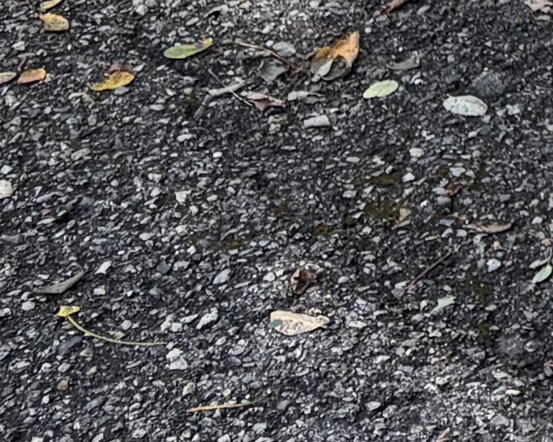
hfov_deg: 9.0
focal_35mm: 179
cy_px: -874
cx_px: 1609
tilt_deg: -11.0
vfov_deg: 7.6
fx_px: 2930
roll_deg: +3.7
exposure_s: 1/861
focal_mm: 5.96
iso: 50
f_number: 1.6
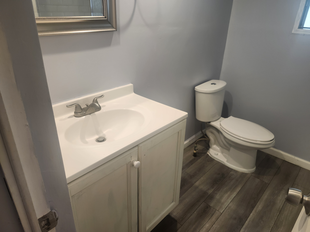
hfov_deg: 73.9
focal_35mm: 23
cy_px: 116
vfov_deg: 58.9
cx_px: 155
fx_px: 206
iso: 160
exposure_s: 1/120
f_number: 1.8
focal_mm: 5.54
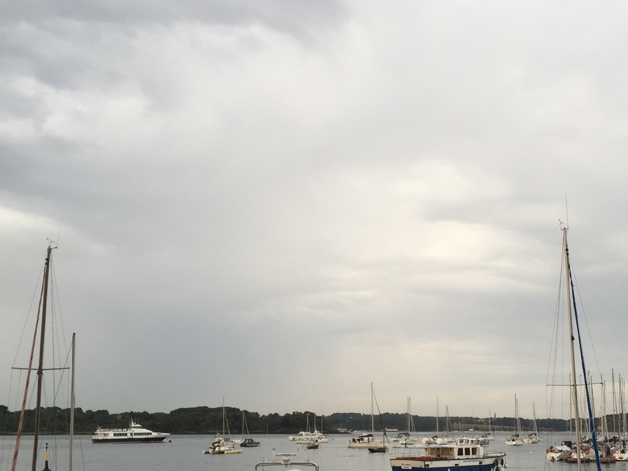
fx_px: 925
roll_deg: -0.1
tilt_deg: +5.3
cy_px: 348
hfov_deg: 36.9
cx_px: 441
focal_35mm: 51
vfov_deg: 28.2
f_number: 2.2
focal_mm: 4.15
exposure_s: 1/113
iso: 32
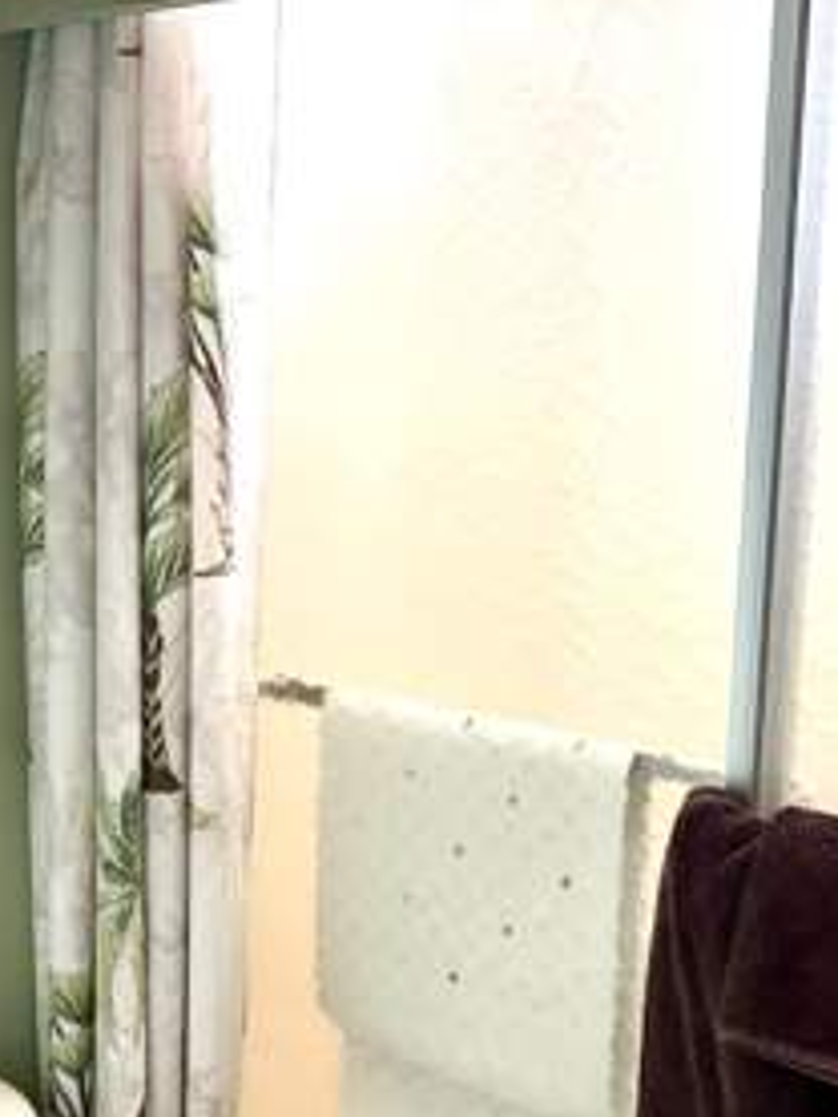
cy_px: 802
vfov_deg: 31.7
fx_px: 1935
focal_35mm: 60
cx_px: 403
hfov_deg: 24.4
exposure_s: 1/60
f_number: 1.6
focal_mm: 5.96
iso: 250
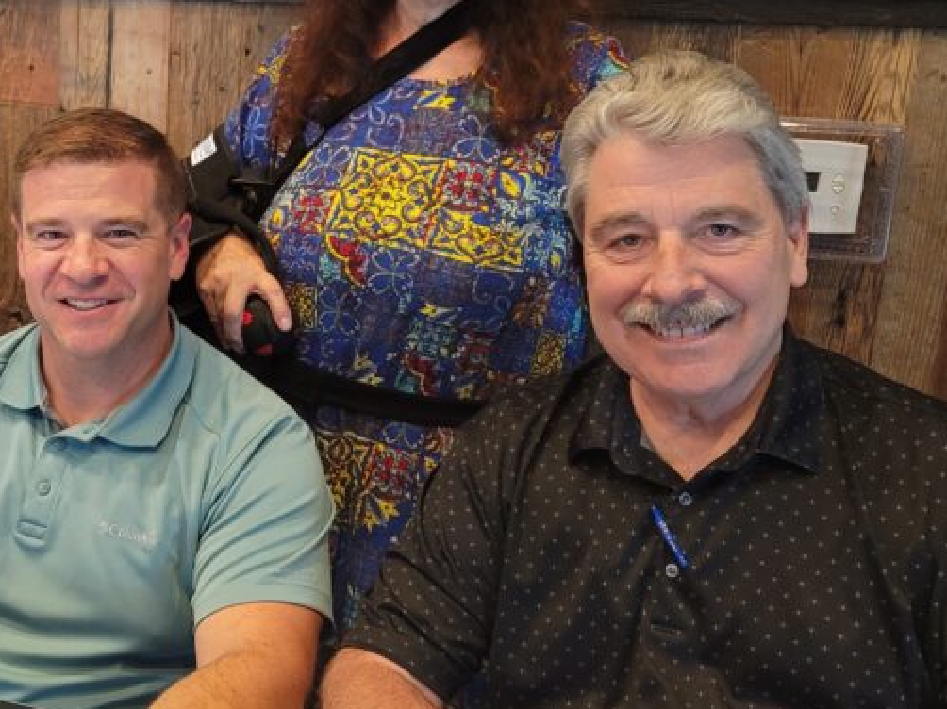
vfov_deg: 28.5
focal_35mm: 51
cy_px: 298
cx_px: 138
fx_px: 1395
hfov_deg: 35.8
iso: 400
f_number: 1.8
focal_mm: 7
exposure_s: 1/40
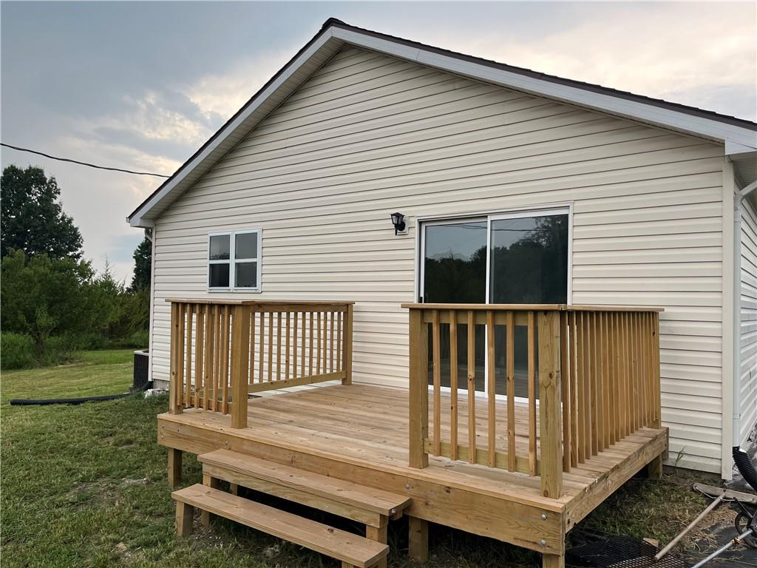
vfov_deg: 53.1
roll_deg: -1.2
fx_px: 569
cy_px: 284
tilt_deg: +1.0
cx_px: 378
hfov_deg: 67.3
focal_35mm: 26
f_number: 1.6
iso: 50
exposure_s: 1/804
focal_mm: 5.1
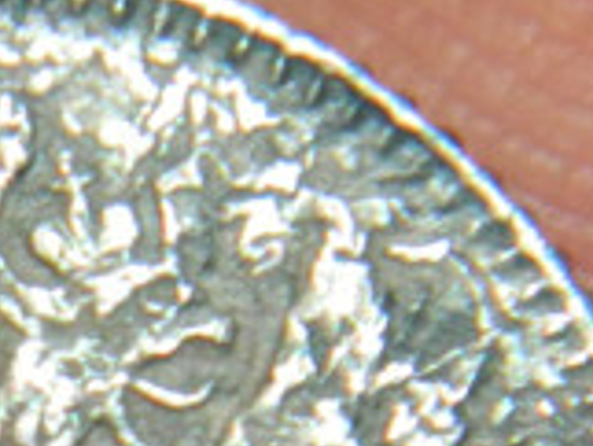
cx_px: -157
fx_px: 11675
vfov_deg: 2.2
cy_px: 851
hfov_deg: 2.9
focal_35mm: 681
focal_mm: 18.6
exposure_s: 1/60
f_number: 12.6
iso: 200
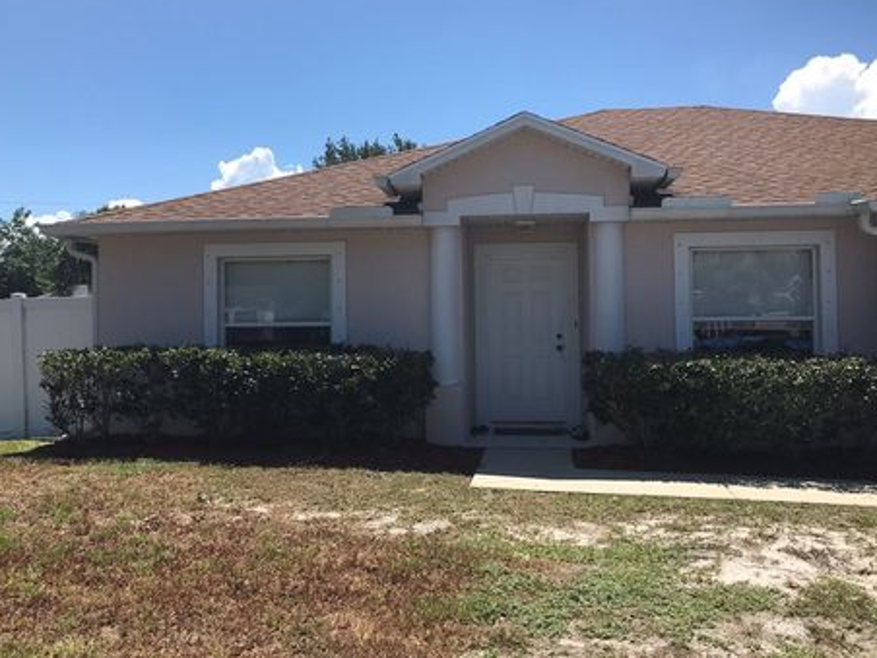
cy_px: 308
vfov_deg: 45.4
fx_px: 785
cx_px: 446
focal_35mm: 31
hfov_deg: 58.3
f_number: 1.8
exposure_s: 1/2227
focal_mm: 3.99
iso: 20
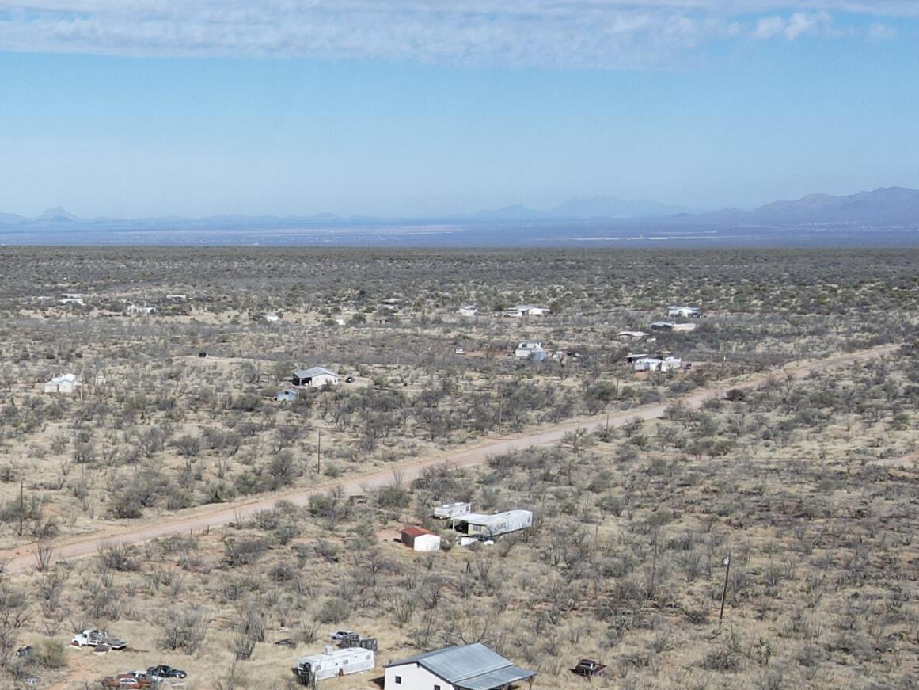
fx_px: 1646
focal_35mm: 62
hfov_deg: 29.1
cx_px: -9
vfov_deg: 22.4
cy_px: 741
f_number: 2.8
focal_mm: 4.5
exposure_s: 1/1000
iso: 100
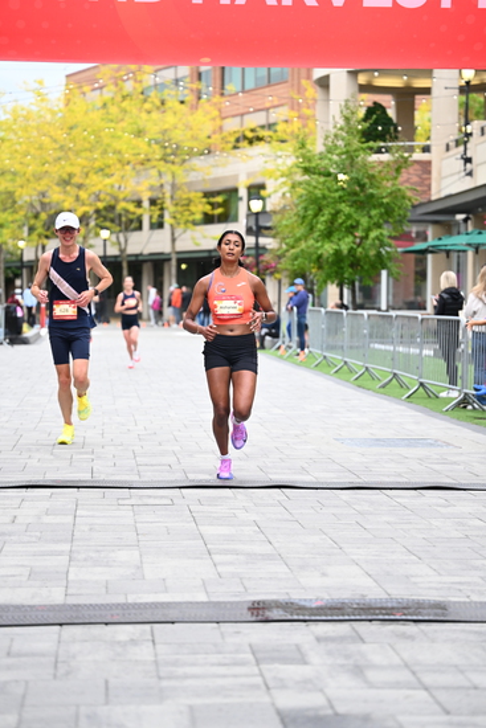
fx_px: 1578
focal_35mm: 78
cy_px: 364
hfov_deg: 17.5
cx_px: 243
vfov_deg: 26.0
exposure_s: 1/1250
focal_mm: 78
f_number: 2.8
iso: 1600
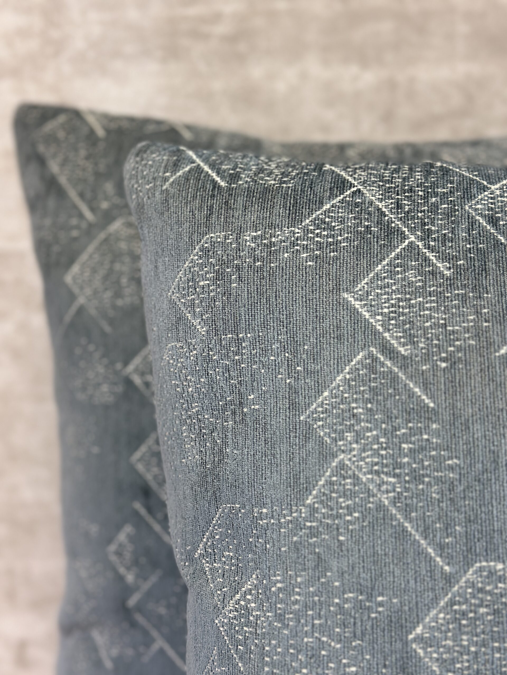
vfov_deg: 39.7
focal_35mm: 48
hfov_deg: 30.3
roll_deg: +2.3
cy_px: 338
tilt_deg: -14.5
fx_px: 937
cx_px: 254
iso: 125
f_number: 1.78
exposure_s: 1/170
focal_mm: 6.86
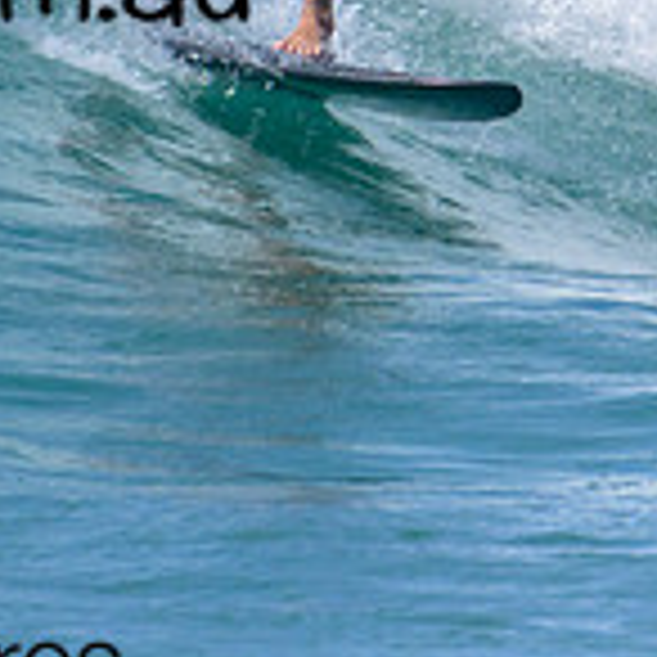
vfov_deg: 0.5
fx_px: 77410
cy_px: -236
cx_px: 202
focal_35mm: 3605
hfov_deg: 0.5
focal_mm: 800
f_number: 11
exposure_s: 1/2000
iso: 640
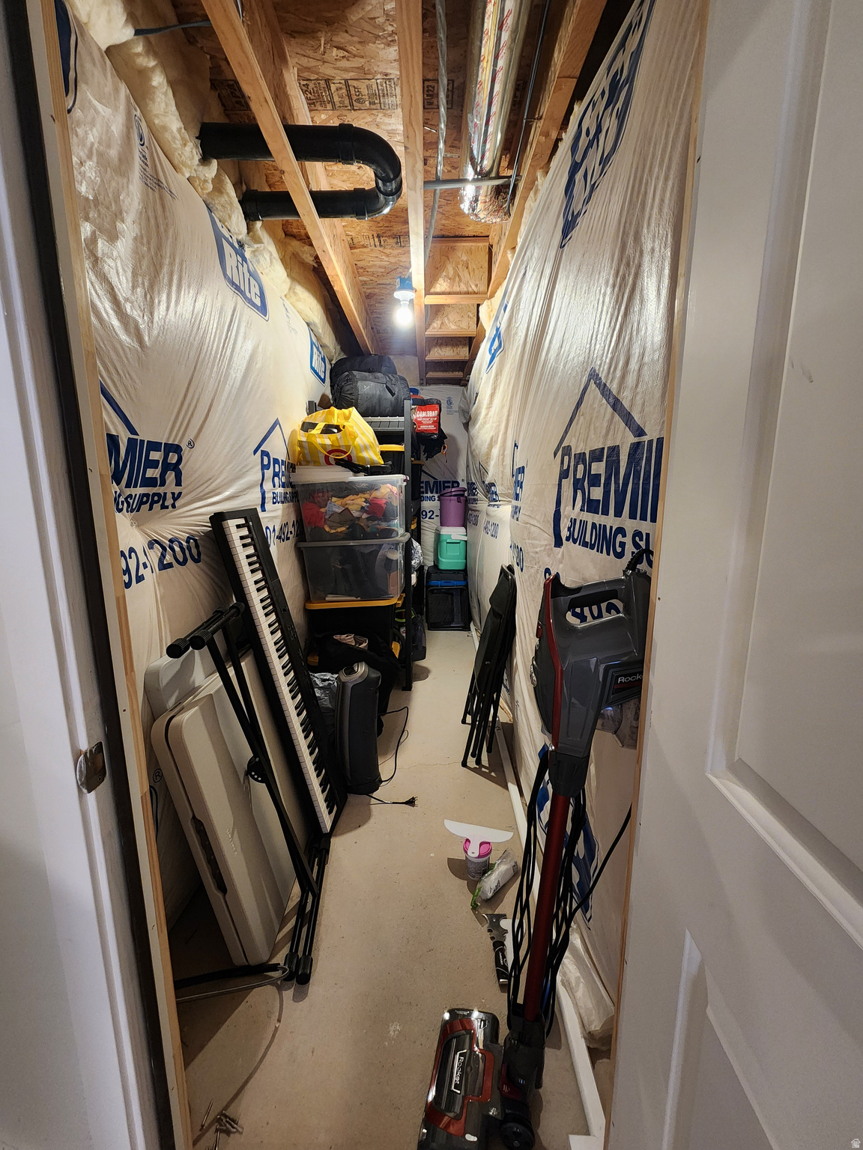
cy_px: 575
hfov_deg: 89.9
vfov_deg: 106.2
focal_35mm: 13
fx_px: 432
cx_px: 432
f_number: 2.2
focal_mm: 2.2
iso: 400
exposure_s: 1/30
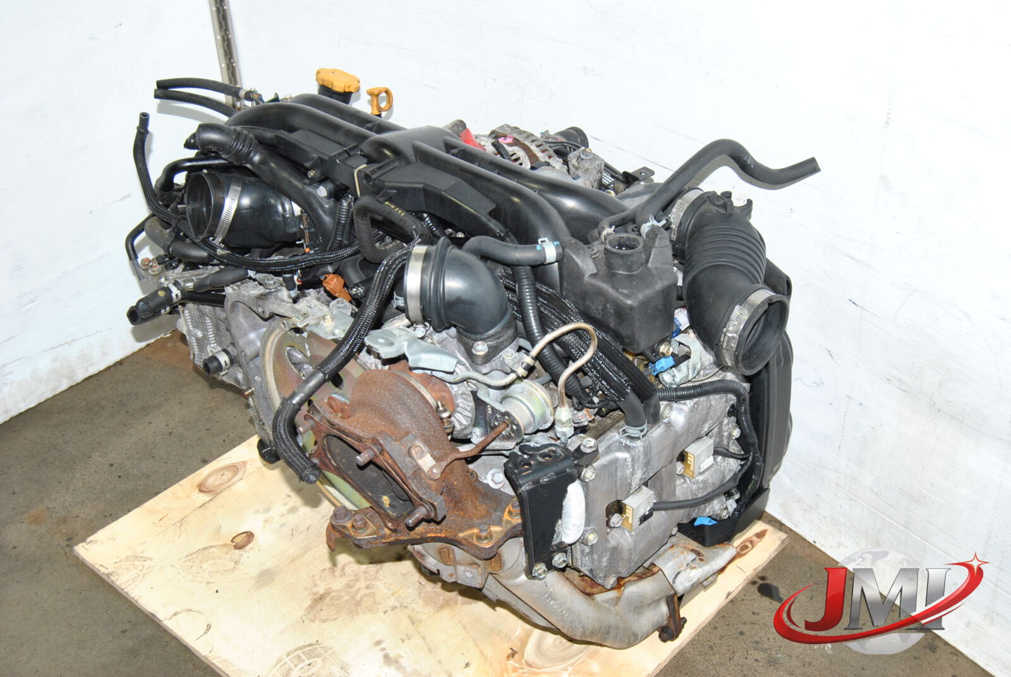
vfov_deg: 29.9
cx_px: 506
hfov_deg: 43.6
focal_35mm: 45
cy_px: 338
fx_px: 1265
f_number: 7.1
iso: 400
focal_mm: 30
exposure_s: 1/200
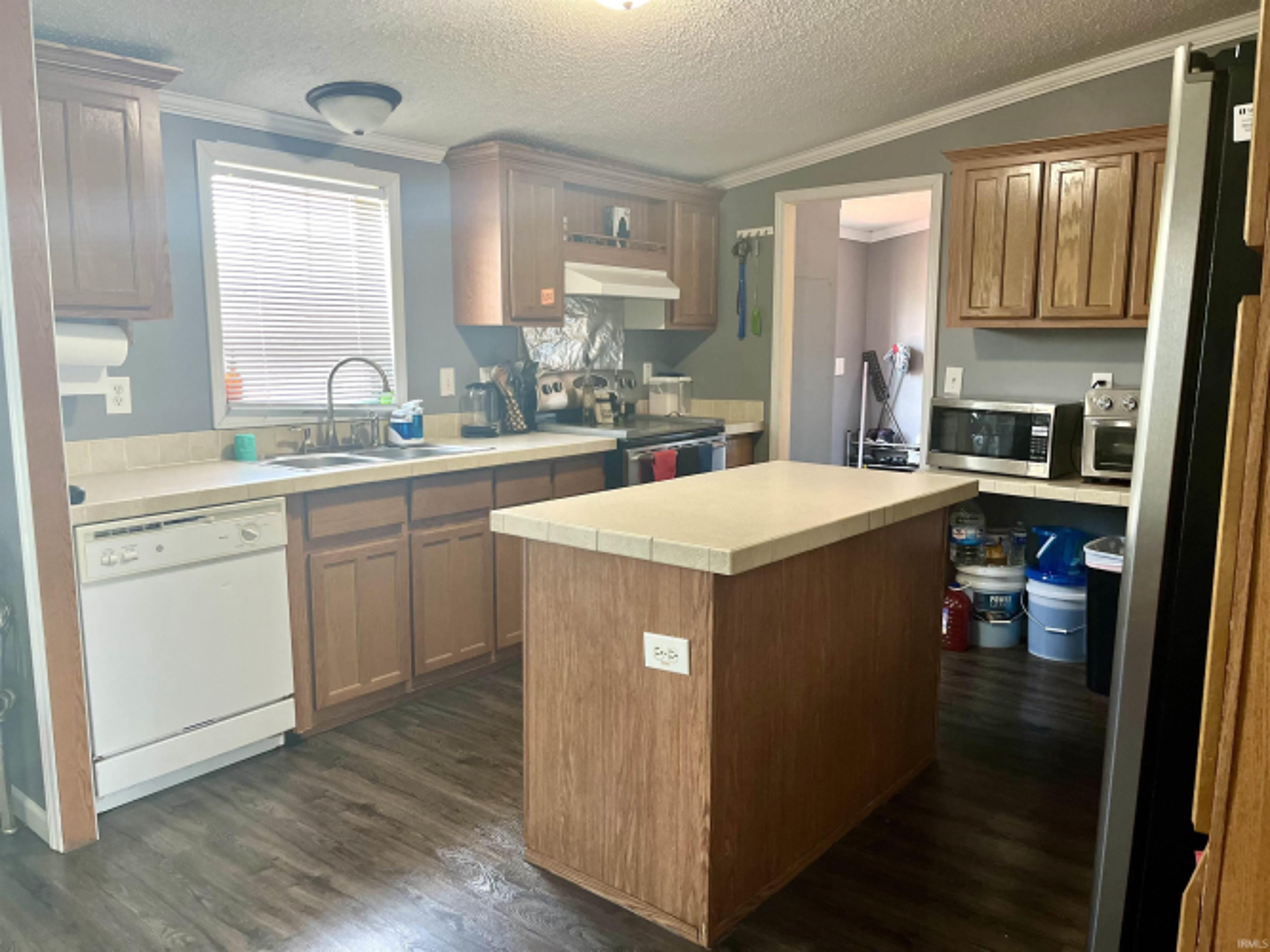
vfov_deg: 53.0
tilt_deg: -8.3
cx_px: 635
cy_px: 476
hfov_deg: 67.3
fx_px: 954
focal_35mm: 26
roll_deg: +0.5
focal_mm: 5.1
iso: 320
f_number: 1.6
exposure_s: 1/60
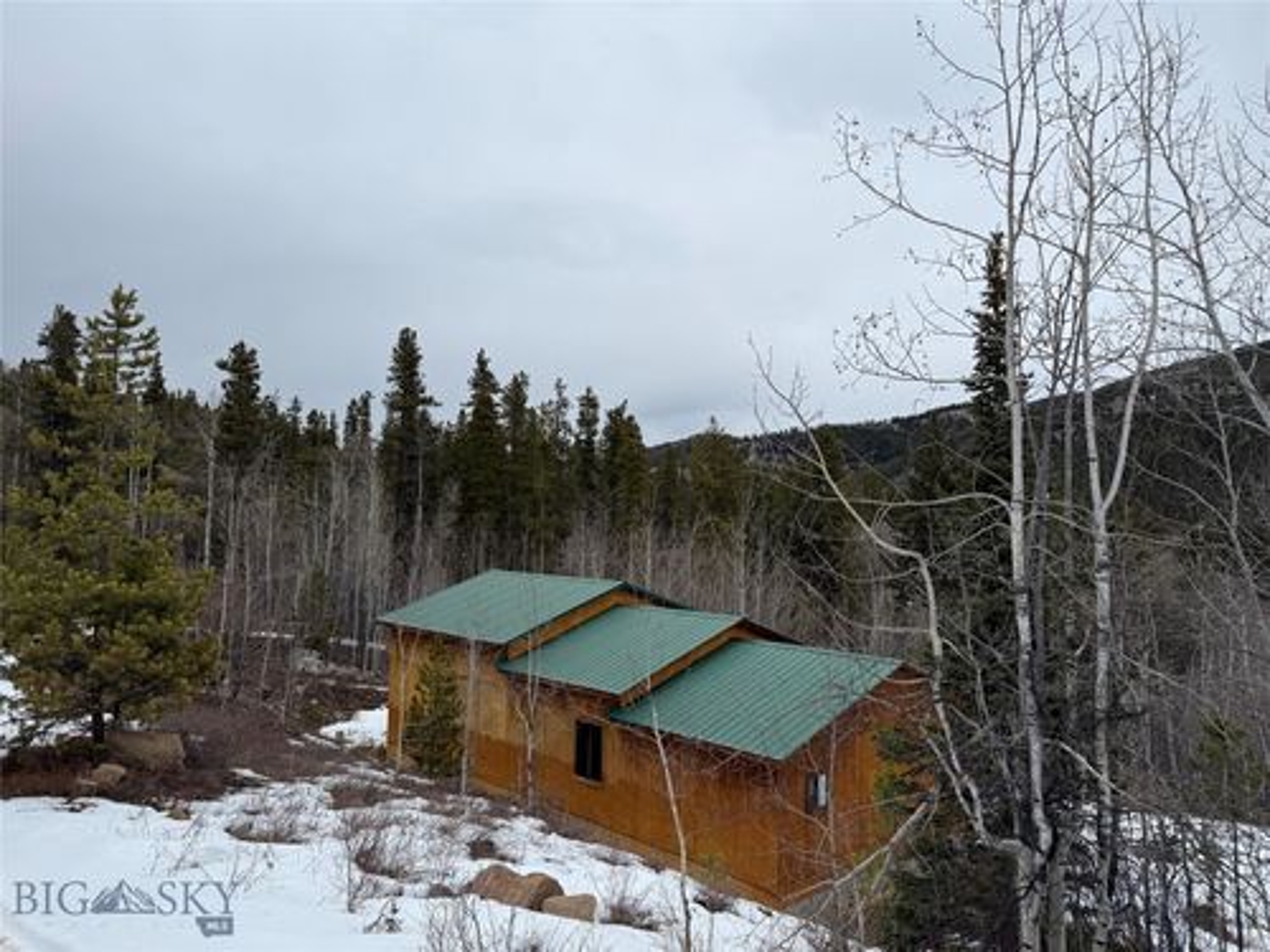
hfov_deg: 71.6
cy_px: 476
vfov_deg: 56.8
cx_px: 635
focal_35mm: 24
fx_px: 881
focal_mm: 6.76
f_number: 1.78
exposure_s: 1/1689
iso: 80
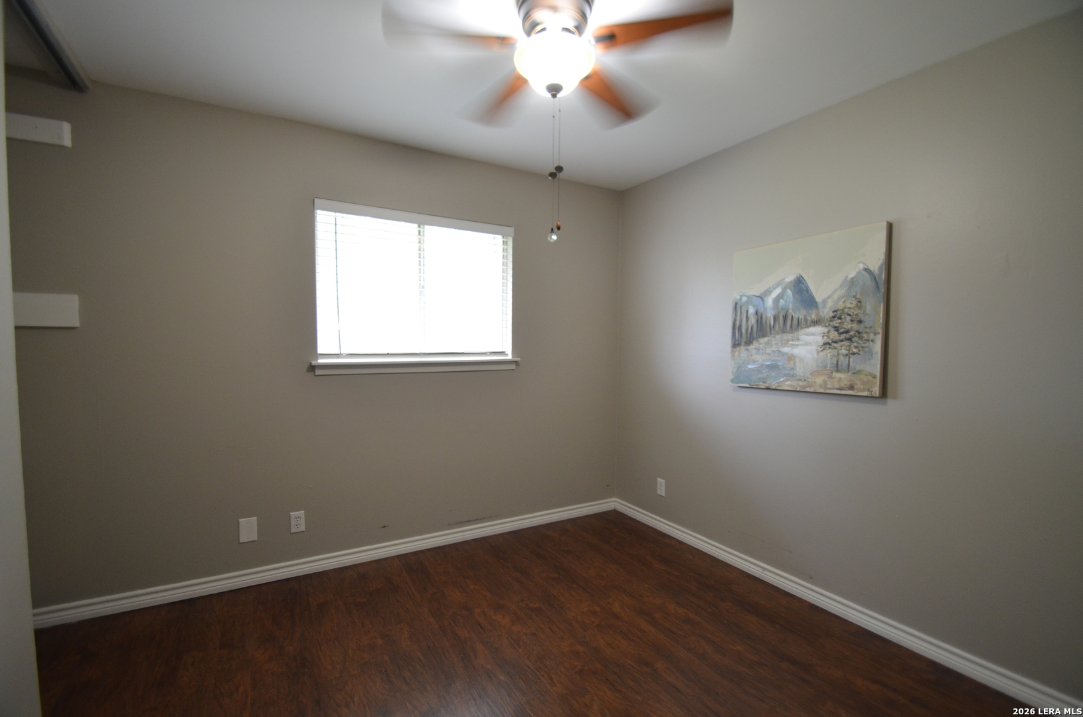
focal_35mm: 15
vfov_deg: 77.1
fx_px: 450
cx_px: 542
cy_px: 358
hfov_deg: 100.5
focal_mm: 10
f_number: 3.5
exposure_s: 1/30
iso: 800
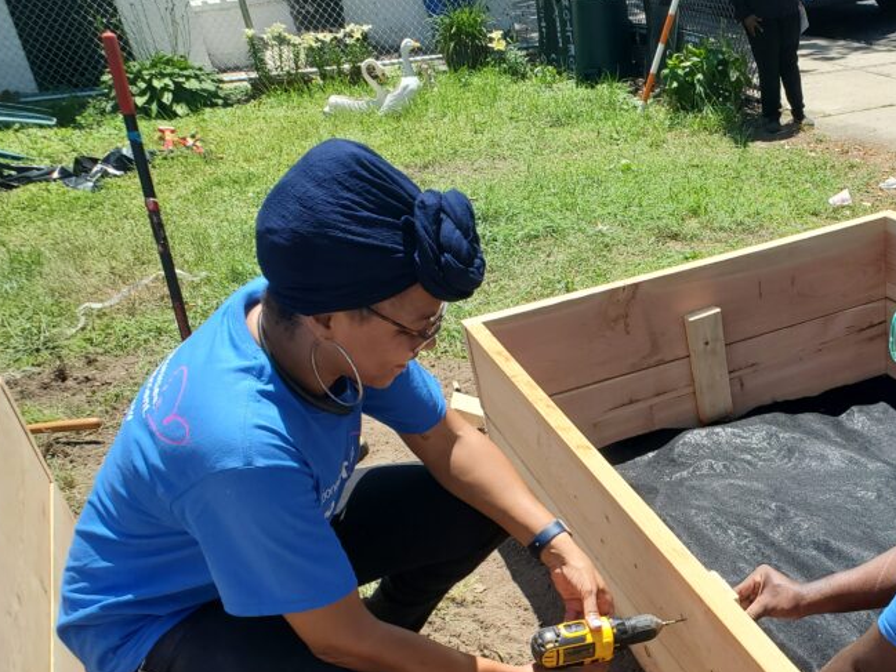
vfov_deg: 34.2
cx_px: 689
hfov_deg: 44.0
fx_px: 1061
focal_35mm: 41
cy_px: 524
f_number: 2.4
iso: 50
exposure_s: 1/947
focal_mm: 4.3
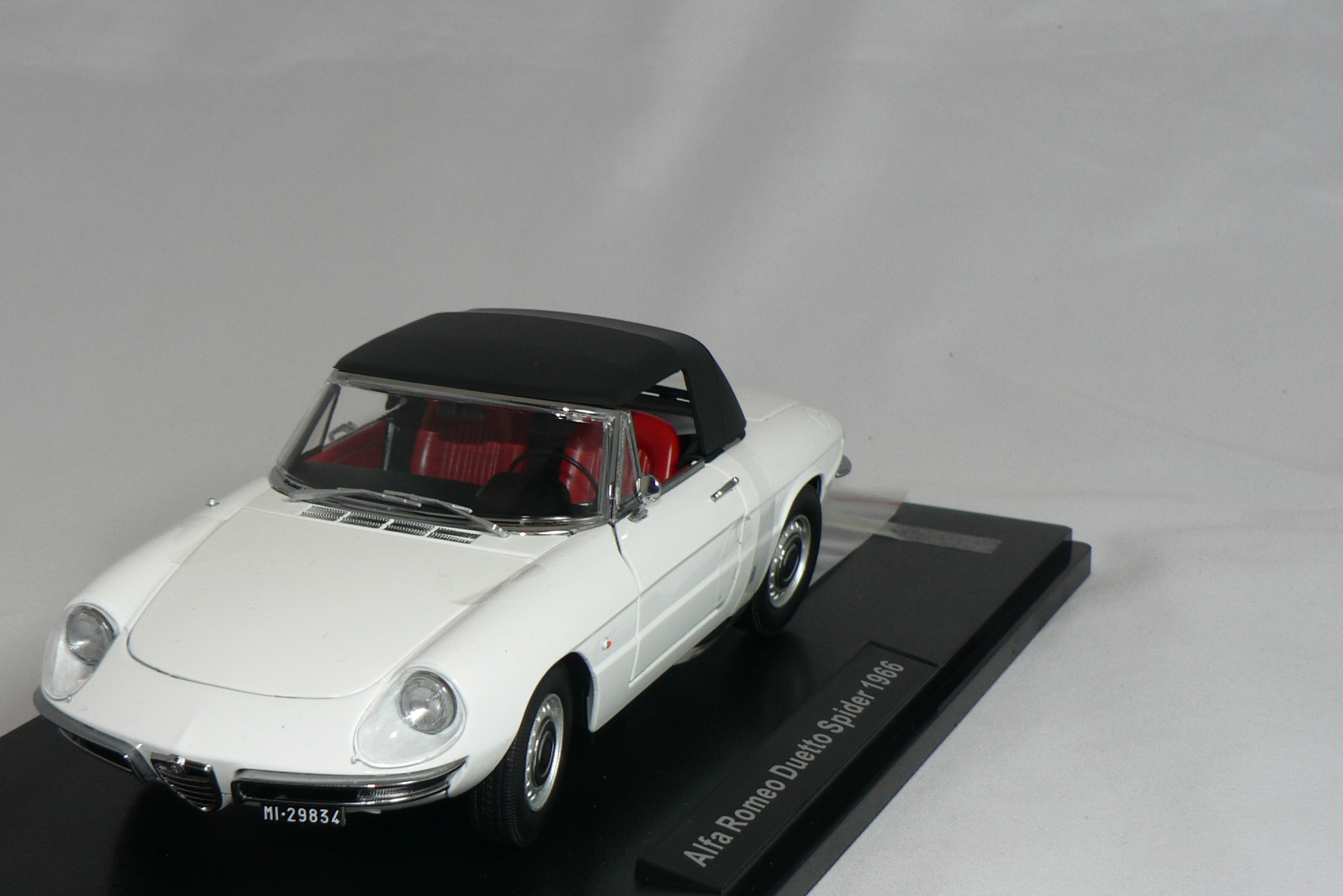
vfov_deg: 19.4
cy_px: 577
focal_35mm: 70
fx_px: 2611
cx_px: 479
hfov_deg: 28.7
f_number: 2.8
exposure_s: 1/60
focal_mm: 8.7
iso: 80
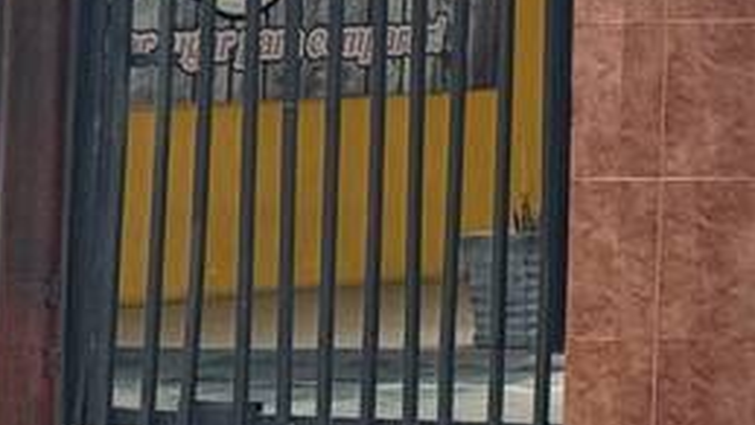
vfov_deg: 4.1
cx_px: 2020
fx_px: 5829
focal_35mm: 291
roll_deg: -0.8
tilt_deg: +7.1
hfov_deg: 6.9
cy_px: -704
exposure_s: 1/1984
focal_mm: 6.76
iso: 64
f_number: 1.78
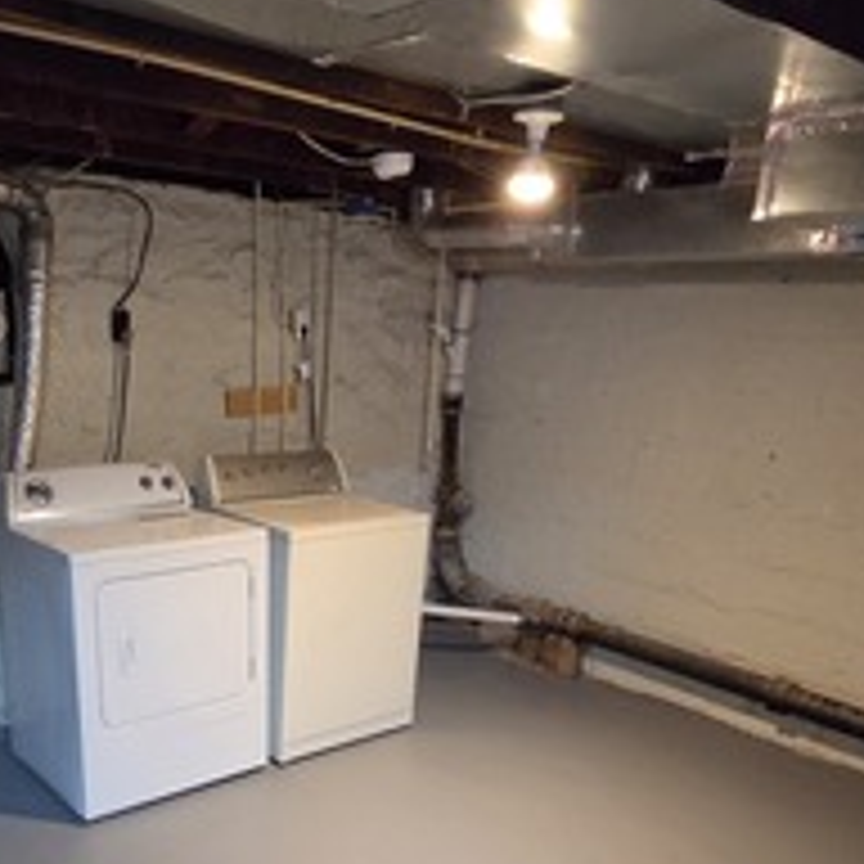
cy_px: 628
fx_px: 847
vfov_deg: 52.1
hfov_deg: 53.1
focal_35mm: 30
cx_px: 292
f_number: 2.2
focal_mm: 2.2
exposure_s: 1/60
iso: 1000
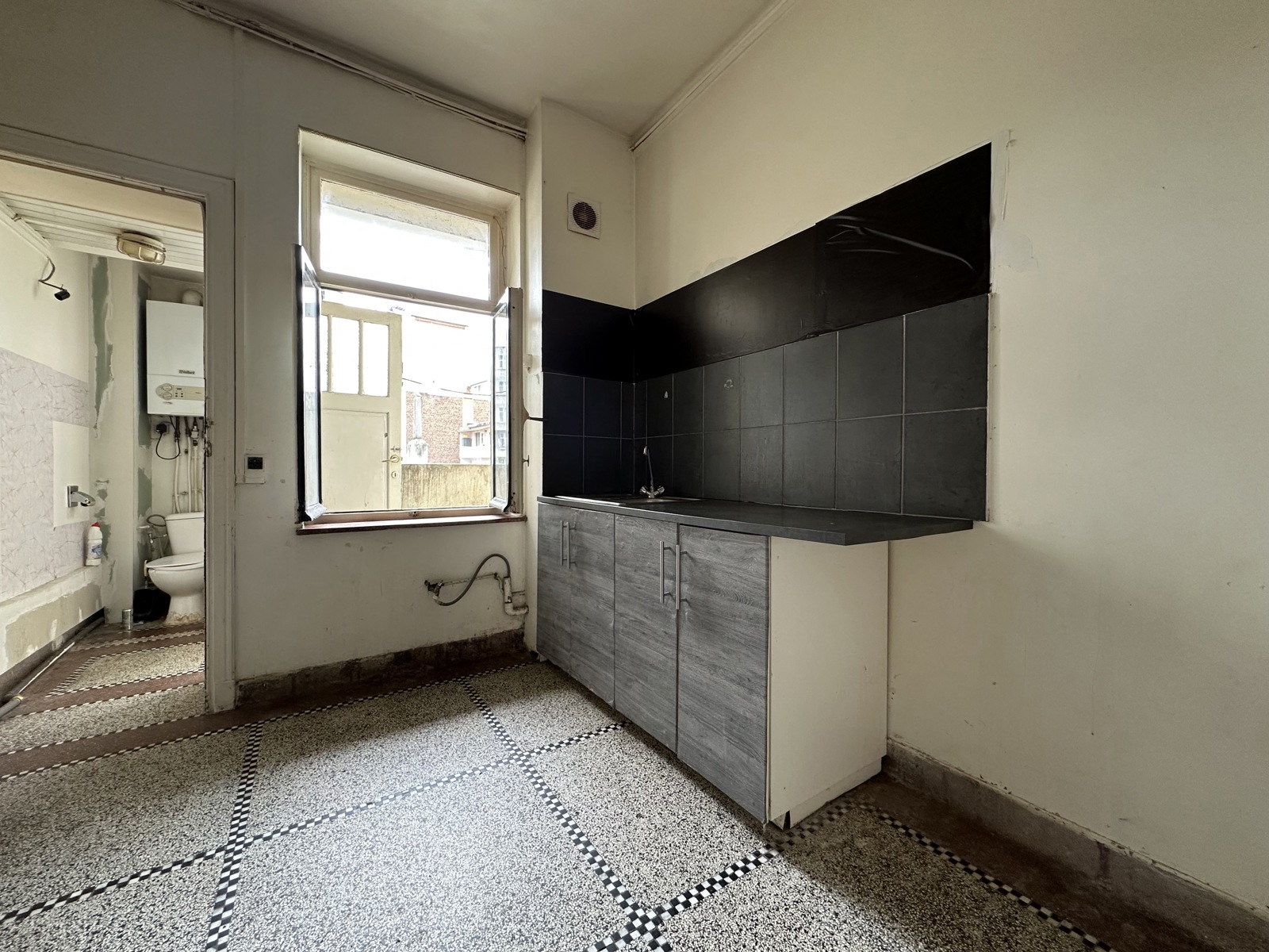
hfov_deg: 102.1
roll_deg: +0.5
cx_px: 634
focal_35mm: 14
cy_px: 476
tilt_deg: -0.2
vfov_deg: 85.7
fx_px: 513
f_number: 2.2
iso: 125
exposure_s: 1/99
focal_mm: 2.22
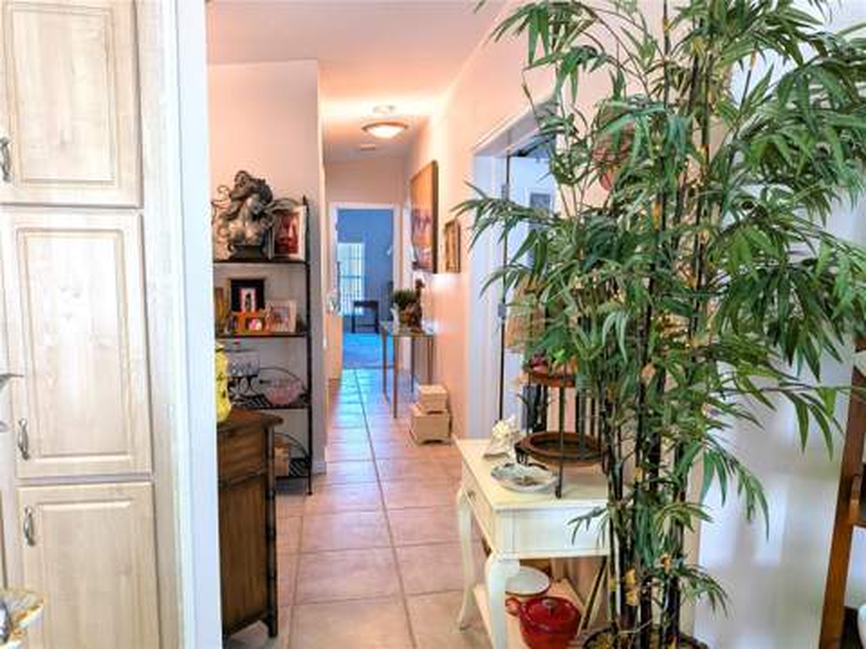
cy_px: 324
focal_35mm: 24
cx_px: 433
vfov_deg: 56.8
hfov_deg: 71.6
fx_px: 600
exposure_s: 1/332
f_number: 1.7
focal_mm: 4.53
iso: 31
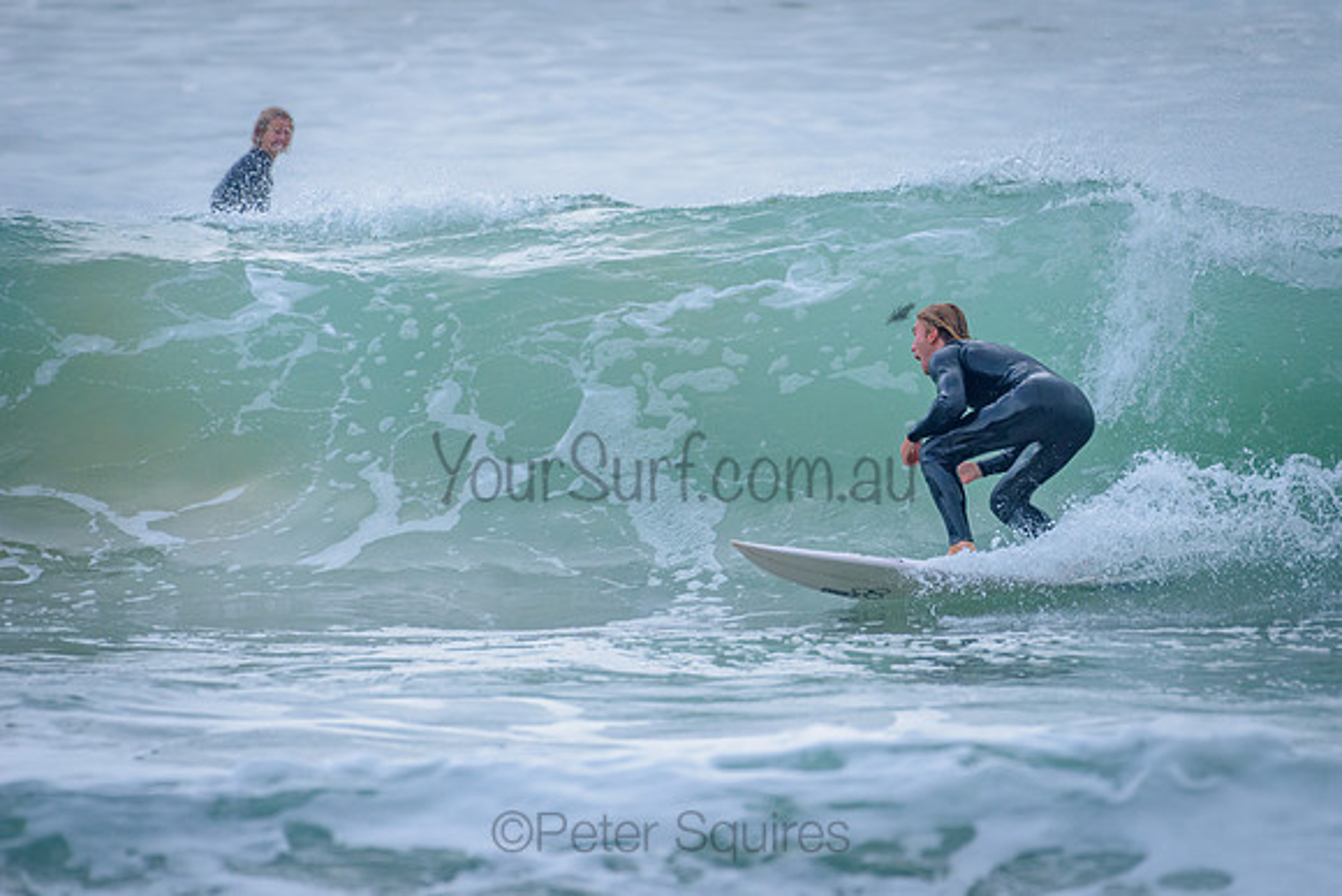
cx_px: 823
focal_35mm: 613
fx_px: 22852
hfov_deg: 3.4
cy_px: 429
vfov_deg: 2.2
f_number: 5.6
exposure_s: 1/2000
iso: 900
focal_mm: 500
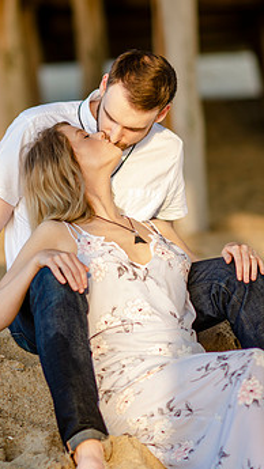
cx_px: 120
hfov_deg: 7.0
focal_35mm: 174
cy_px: 230
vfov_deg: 12.4
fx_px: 2166
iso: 125
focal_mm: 85
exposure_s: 1/500
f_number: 1.8
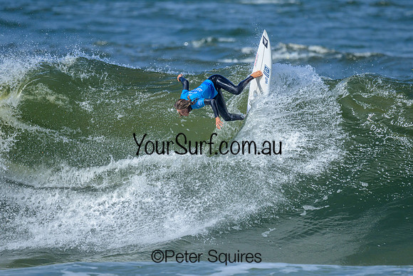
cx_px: 194
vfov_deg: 1.3
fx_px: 12622
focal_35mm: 1100
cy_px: 129
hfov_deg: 1.9
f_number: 6.3
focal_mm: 800
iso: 220
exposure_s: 1/2000
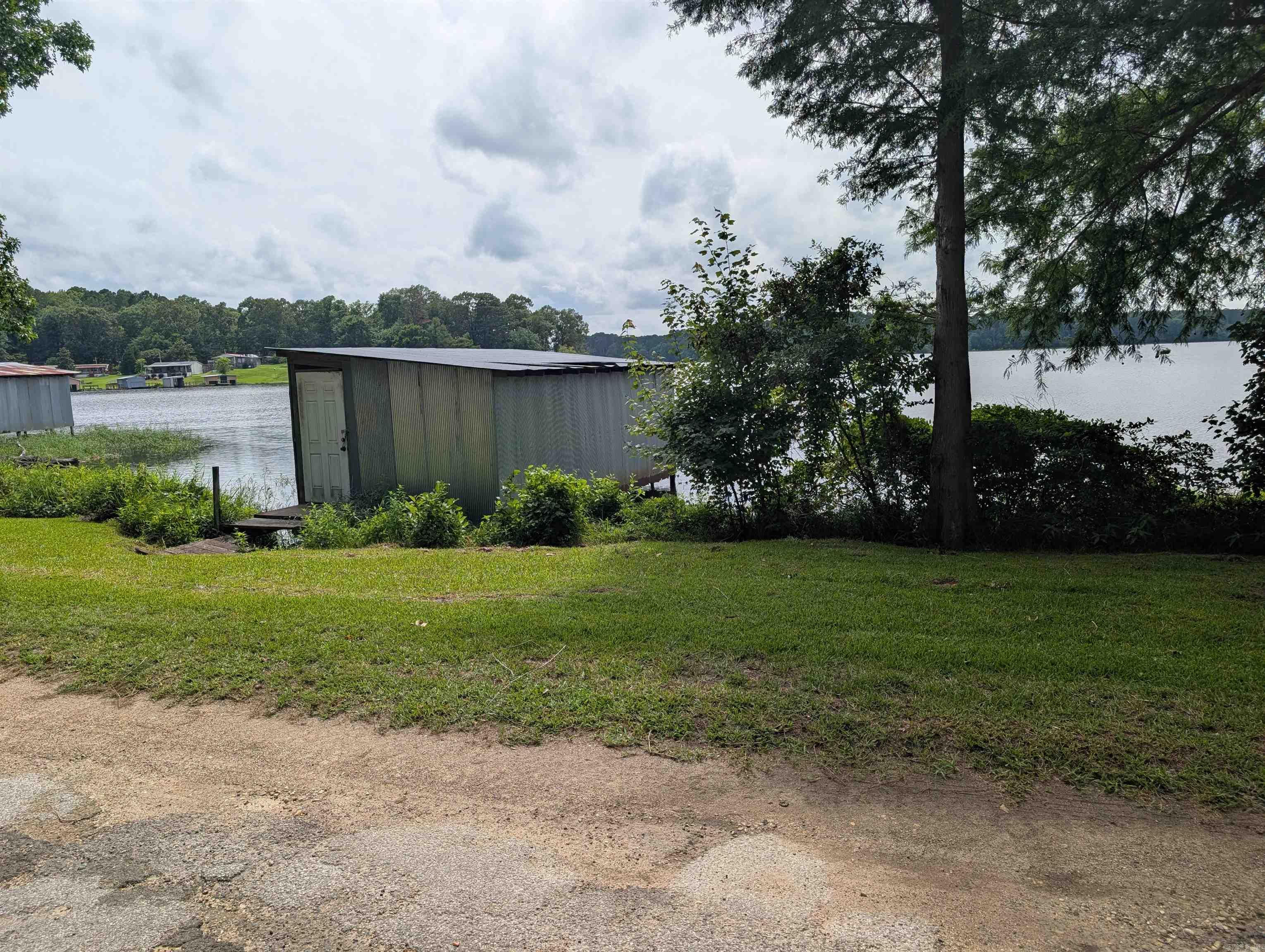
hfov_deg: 71.5
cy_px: 476
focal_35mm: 24
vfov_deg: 56.9
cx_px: 632
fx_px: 878
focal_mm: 6.9
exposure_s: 1/1497
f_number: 1.68
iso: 21
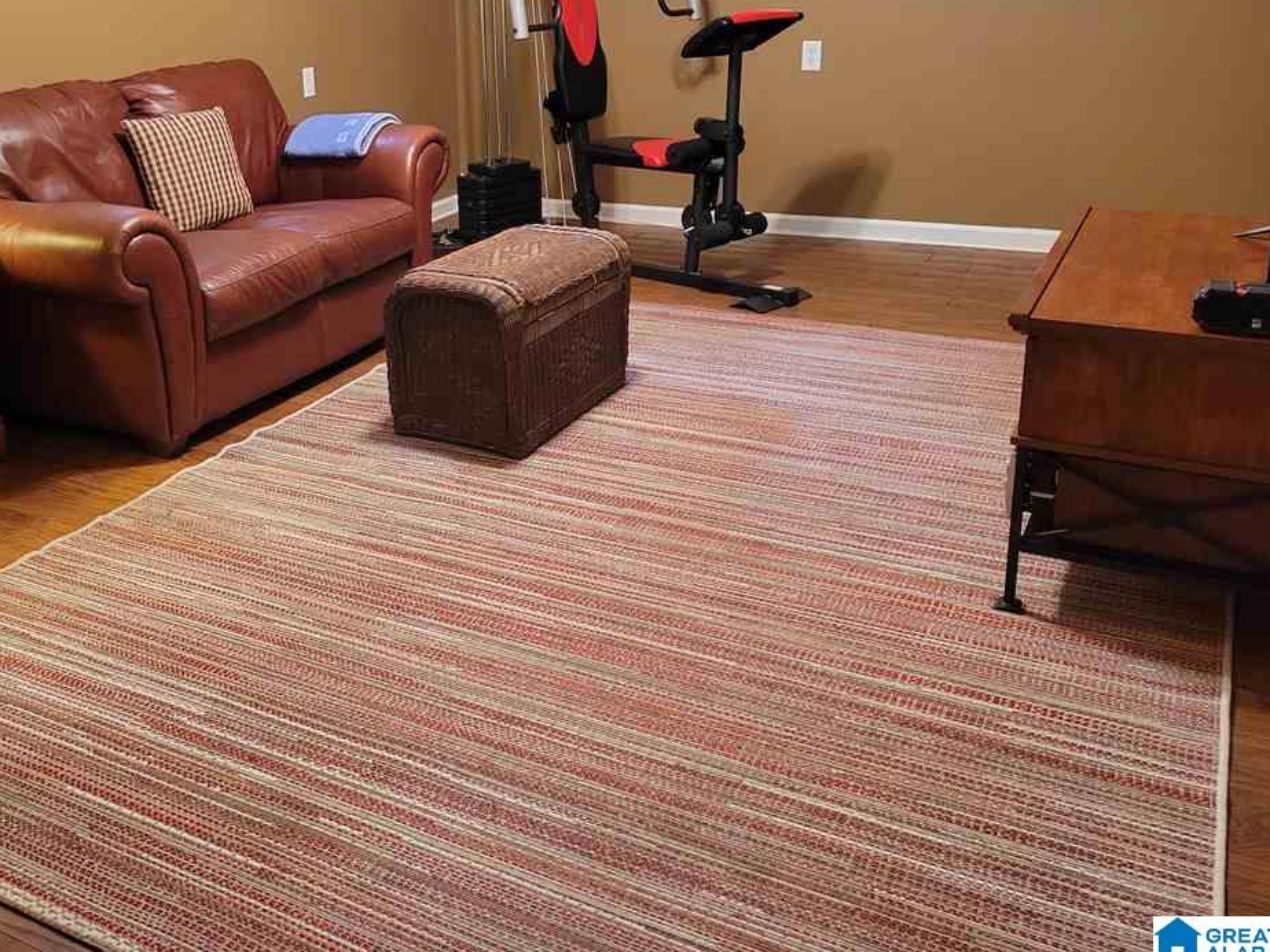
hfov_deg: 50.6
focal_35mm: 36
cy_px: 320
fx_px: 1321
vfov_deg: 39.2
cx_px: 438
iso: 500
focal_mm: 5.4
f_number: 1.8
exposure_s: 1/39
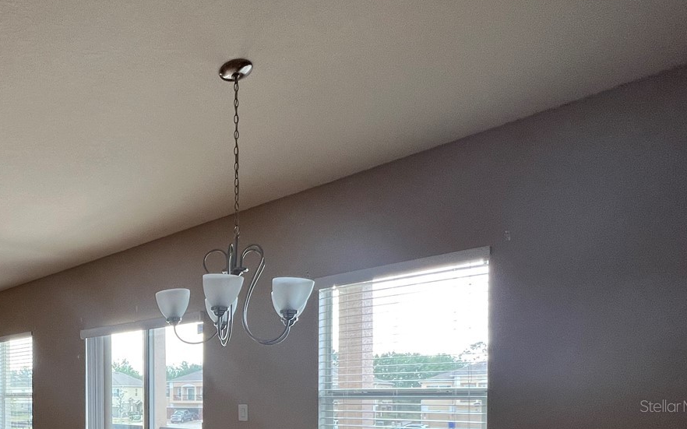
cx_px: 90
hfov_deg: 62.8
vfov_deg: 43.8
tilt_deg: -1.8
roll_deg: +0.8
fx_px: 468
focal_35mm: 25
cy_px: 406
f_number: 1.8
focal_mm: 1.57
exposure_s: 1/120
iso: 64
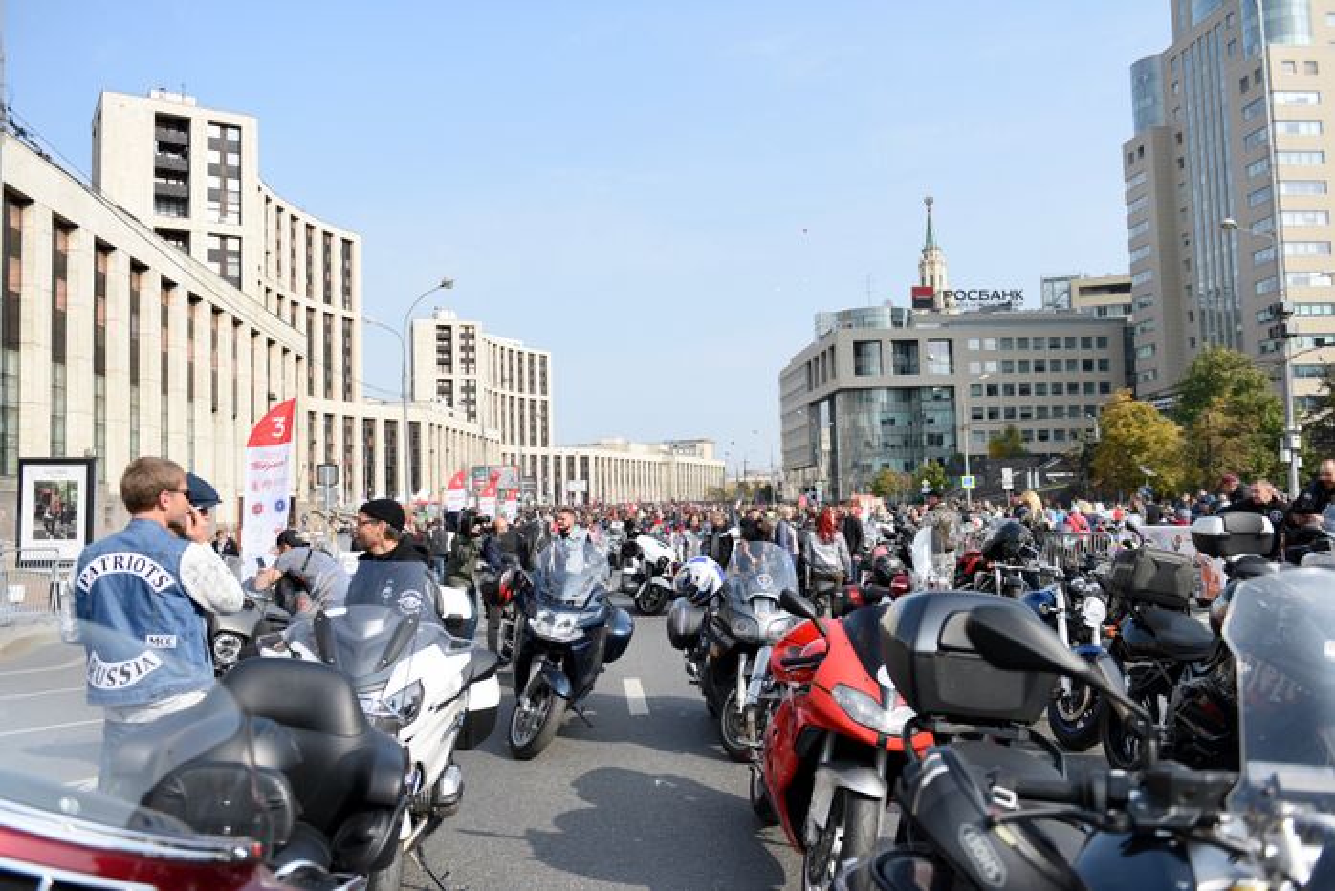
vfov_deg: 45.0
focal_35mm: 29
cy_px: 446
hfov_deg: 63.6
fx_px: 1076
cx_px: 668
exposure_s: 1/3200
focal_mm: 29
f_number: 4
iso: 400
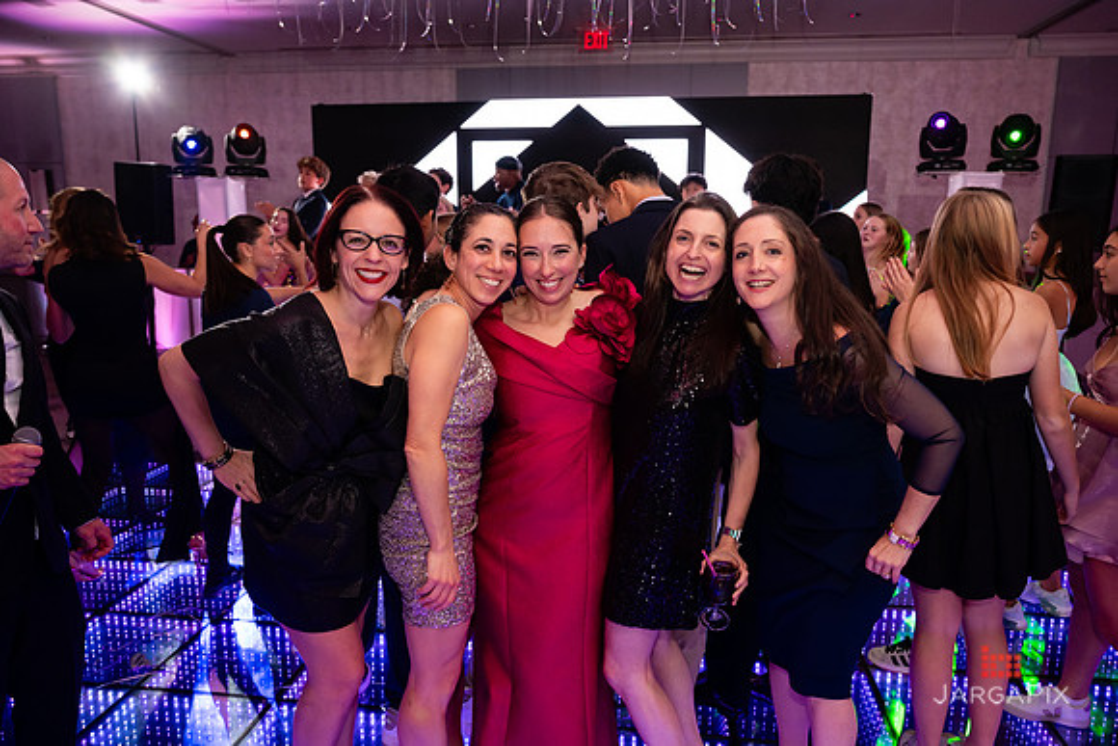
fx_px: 821
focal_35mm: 26
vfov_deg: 48.9
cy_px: 373
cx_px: 559
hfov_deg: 68.5
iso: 1000
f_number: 3.2
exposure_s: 1/160
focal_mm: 25.5
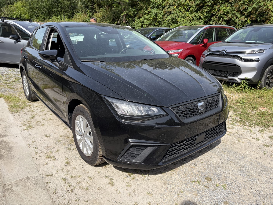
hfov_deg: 67.3
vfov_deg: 53.1
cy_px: 102
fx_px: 205
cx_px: 136
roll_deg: +0.2
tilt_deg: -15.3
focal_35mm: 26
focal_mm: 5.96
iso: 50
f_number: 1.6
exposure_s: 1/1799
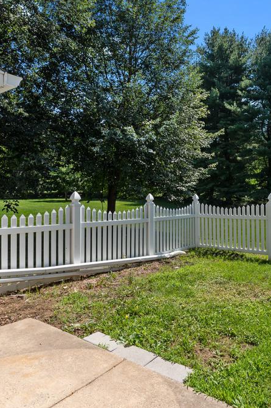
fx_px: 294
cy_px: 202
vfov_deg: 69.4
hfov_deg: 48.3
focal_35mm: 26
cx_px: 190
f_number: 10
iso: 500
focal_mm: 17
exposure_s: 1/640
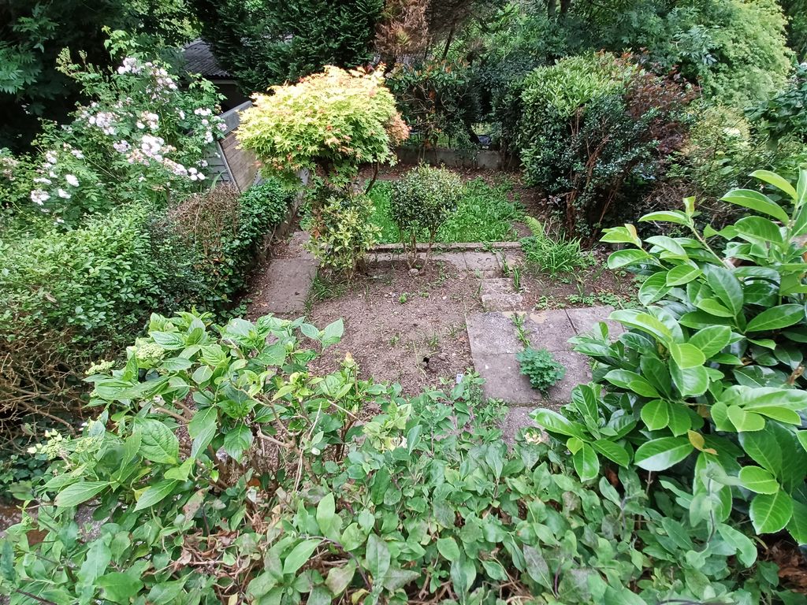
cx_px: 404
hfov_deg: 106.2
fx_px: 303
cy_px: 302
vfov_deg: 89.9
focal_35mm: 13
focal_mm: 1.42
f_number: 2.2
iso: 100
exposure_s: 1/100
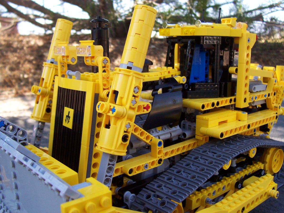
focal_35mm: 37
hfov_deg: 50.1
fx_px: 304
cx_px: 142
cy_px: 106
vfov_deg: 38.7
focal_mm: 5.6
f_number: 2.8
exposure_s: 1/250
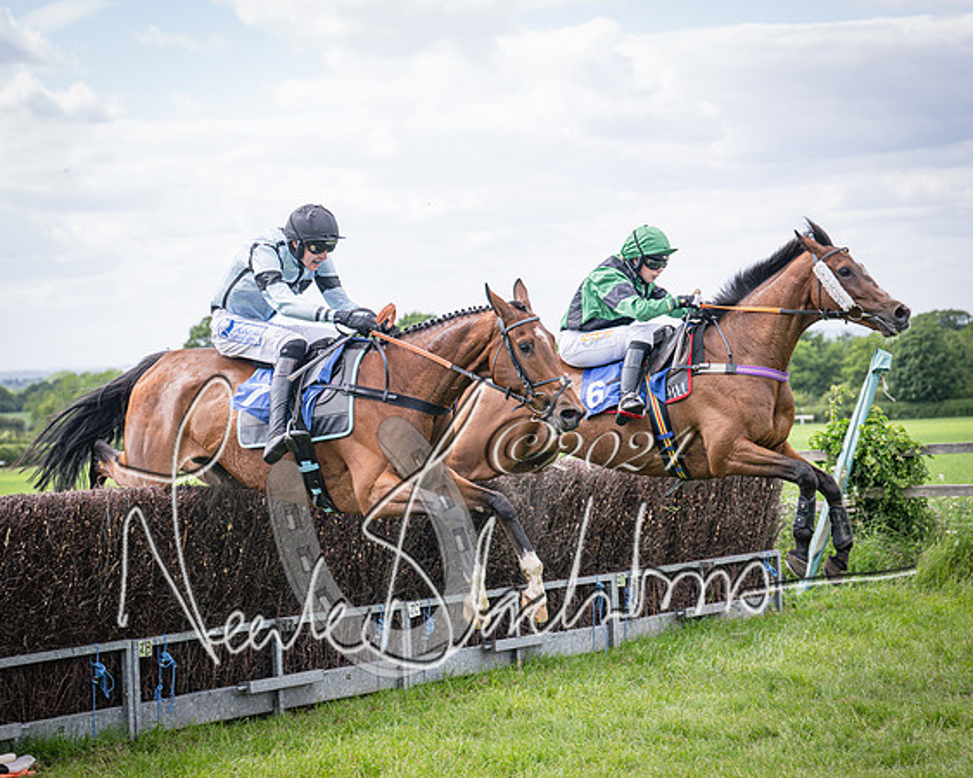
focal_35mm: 87
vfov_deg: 17.7
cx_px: 356
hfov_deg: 21.9
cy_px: 411
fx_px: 2504
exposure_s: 1/2000
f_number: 4
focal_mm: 70
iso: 400
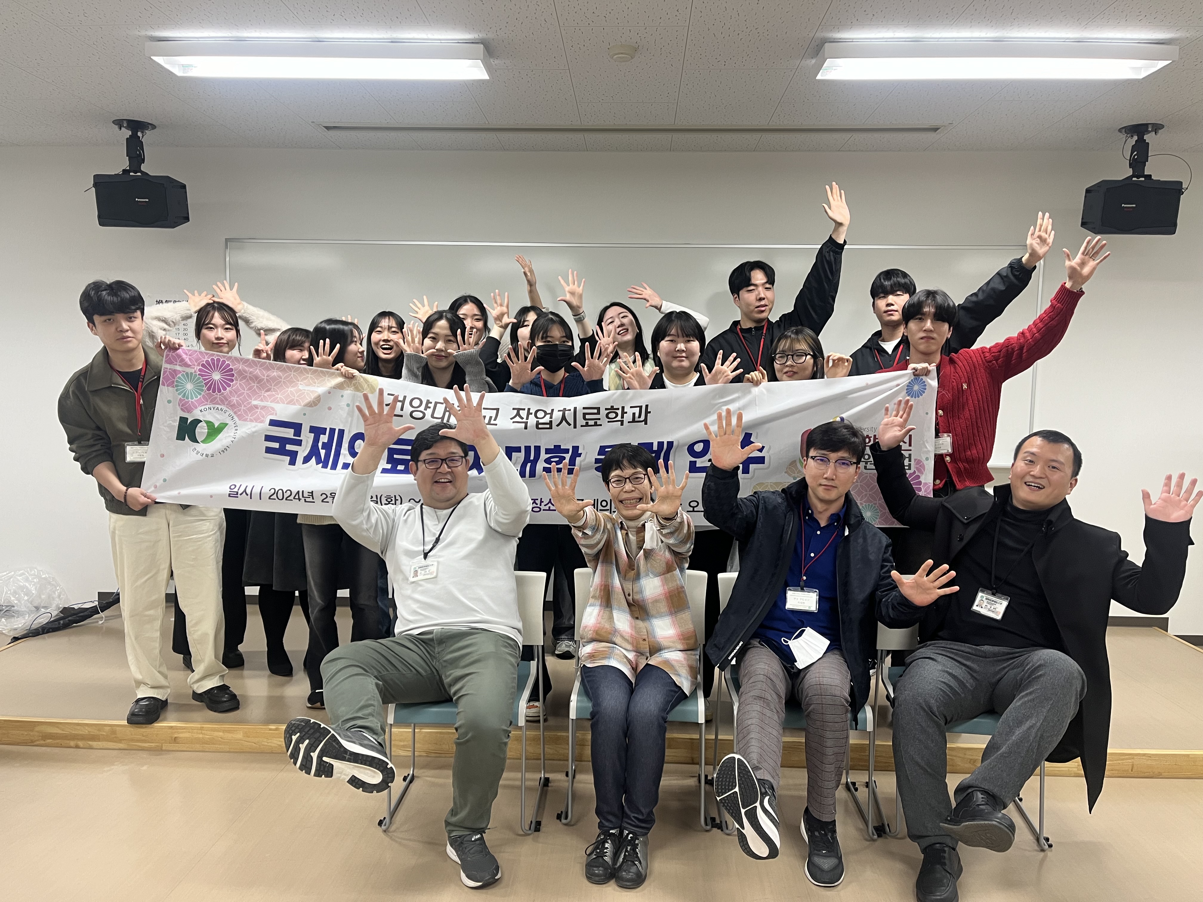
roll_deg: -0.9
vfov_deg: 53.1
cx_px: 602
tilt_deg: -4.8
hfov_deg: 67.3
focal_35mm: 26
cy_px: 451
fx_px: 904
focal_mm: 5.1
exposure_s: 1/60
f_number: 1.6
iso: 100
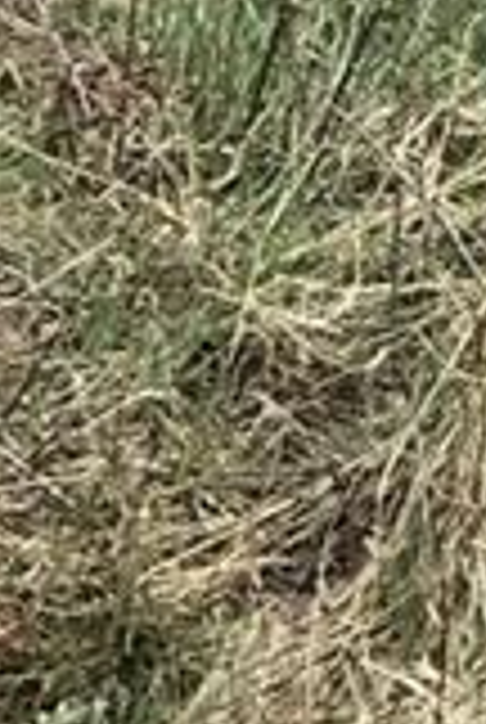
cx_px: 54
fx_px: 8891
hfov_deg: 3.1
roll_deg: -1.2
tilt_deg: -9.2
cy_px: -1704
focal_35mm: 441
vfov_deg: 4.4
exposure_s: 1/219
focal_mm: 6.6
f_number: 2.8
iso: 20
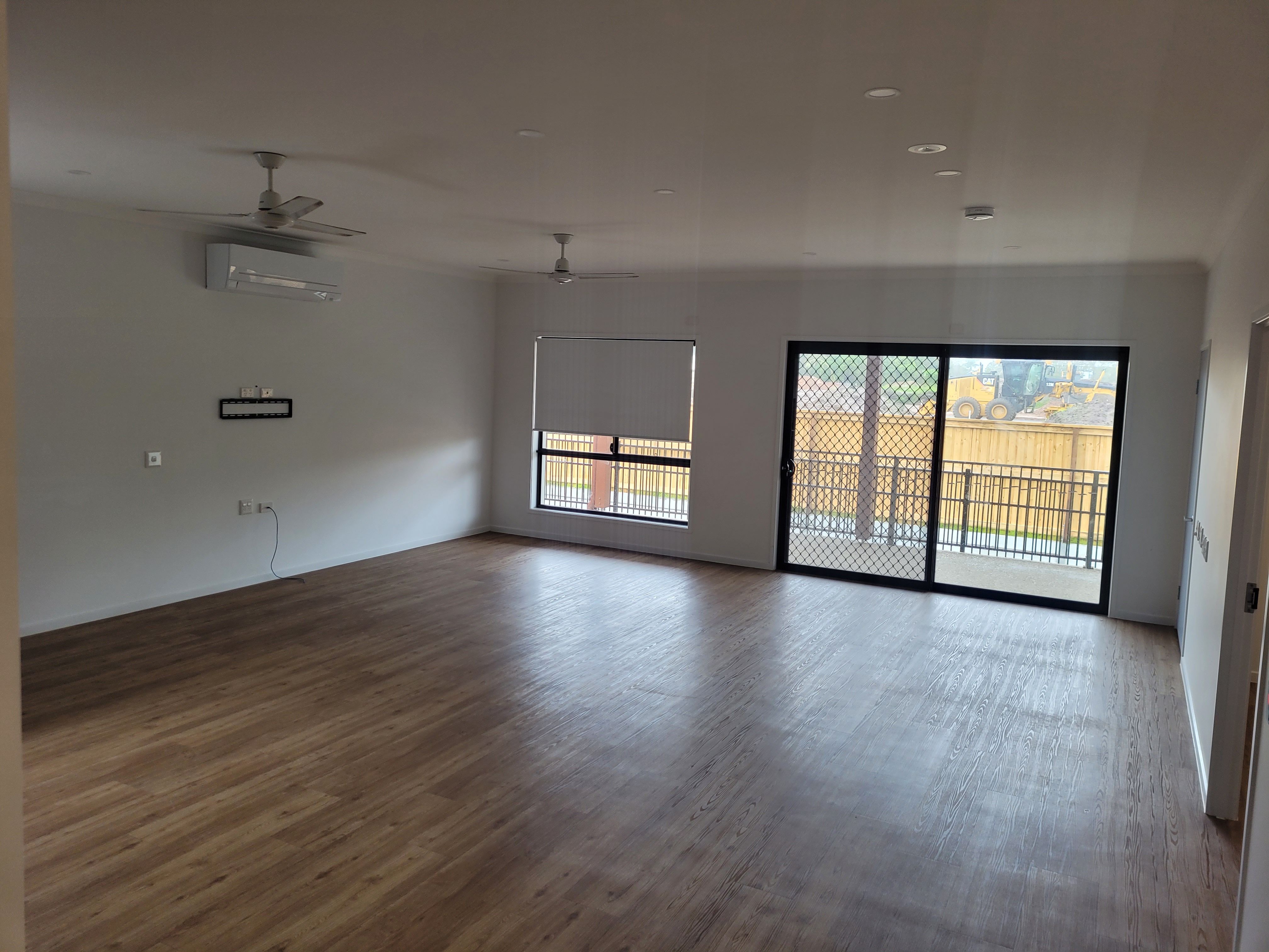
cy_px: 476
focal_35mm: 26
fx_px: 953
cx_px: 634
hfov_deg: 67.3
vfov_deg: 53.1
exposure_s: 1/100
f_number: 1.8
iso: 64
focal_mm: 5.4
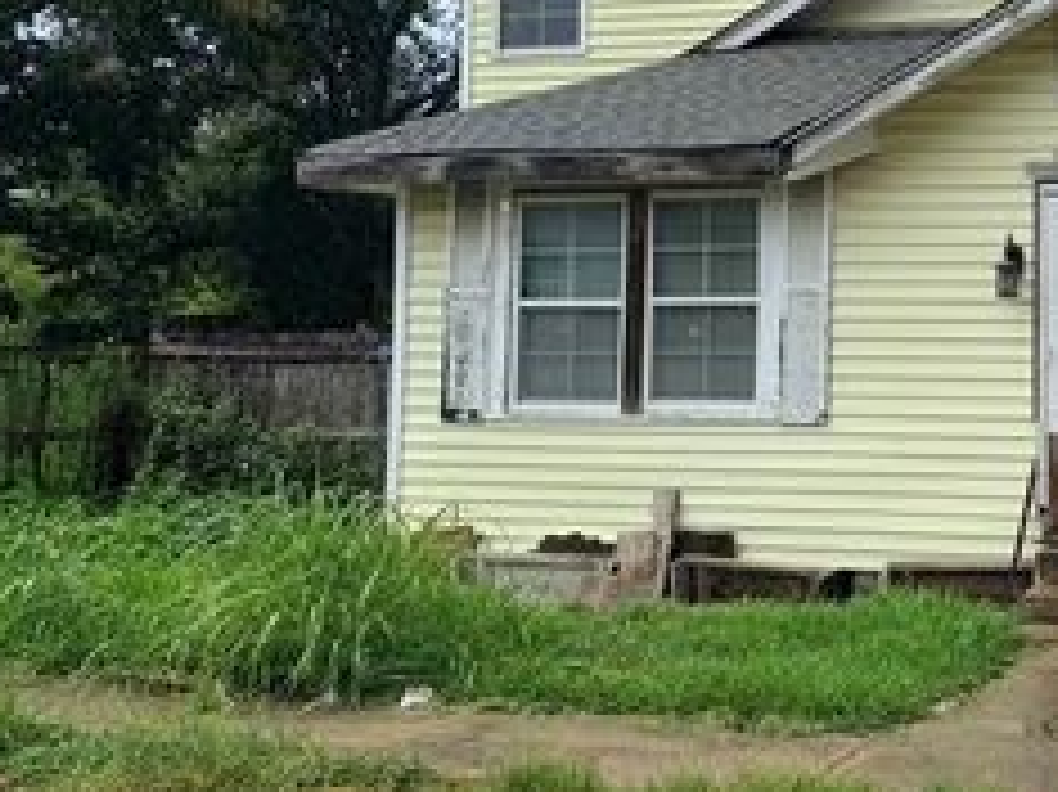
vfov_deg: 28.1
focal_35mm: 51
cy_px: 191
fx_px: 1558
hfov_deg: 33.8
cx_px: 1094
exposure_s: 1/4673
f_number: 1.78
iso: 80
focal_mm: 6.76
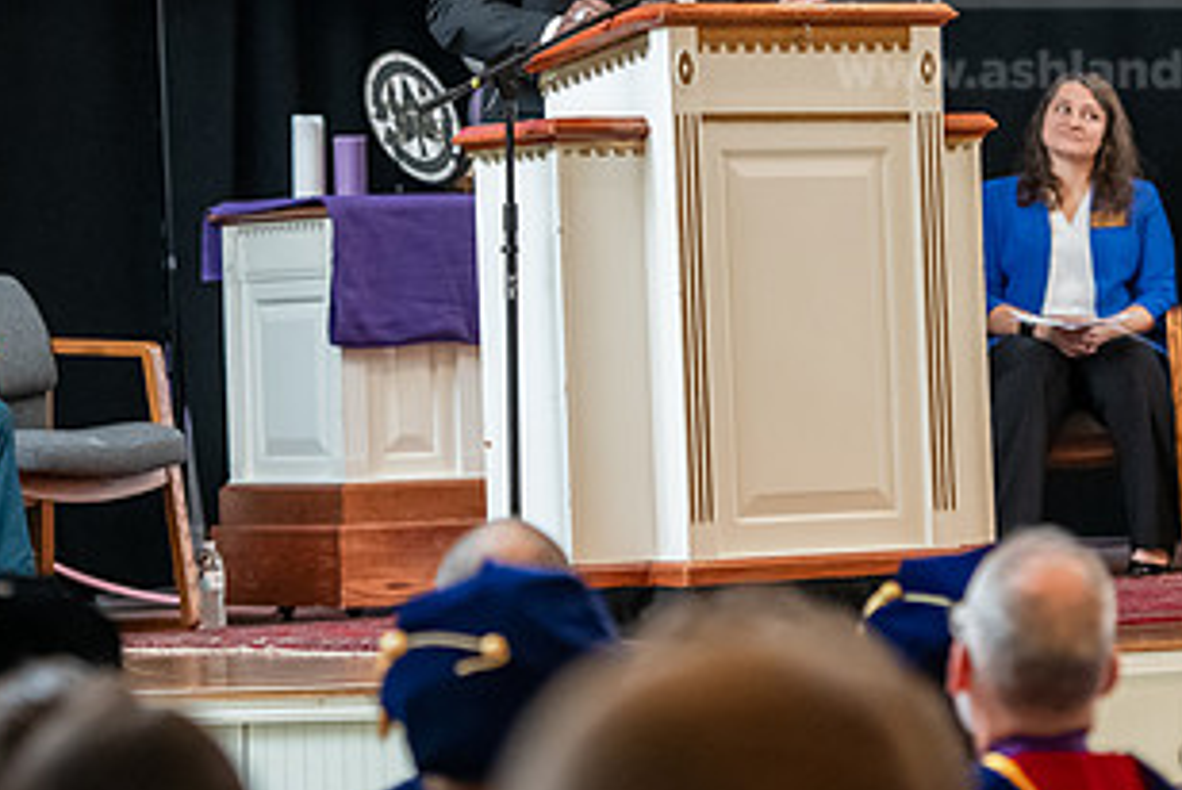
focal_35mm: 207
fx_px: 6803
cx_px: 660
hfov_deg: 9.9
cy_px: 151
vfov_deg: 6.6
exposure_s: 1/200
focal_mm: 110
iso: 3200
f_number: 3.2
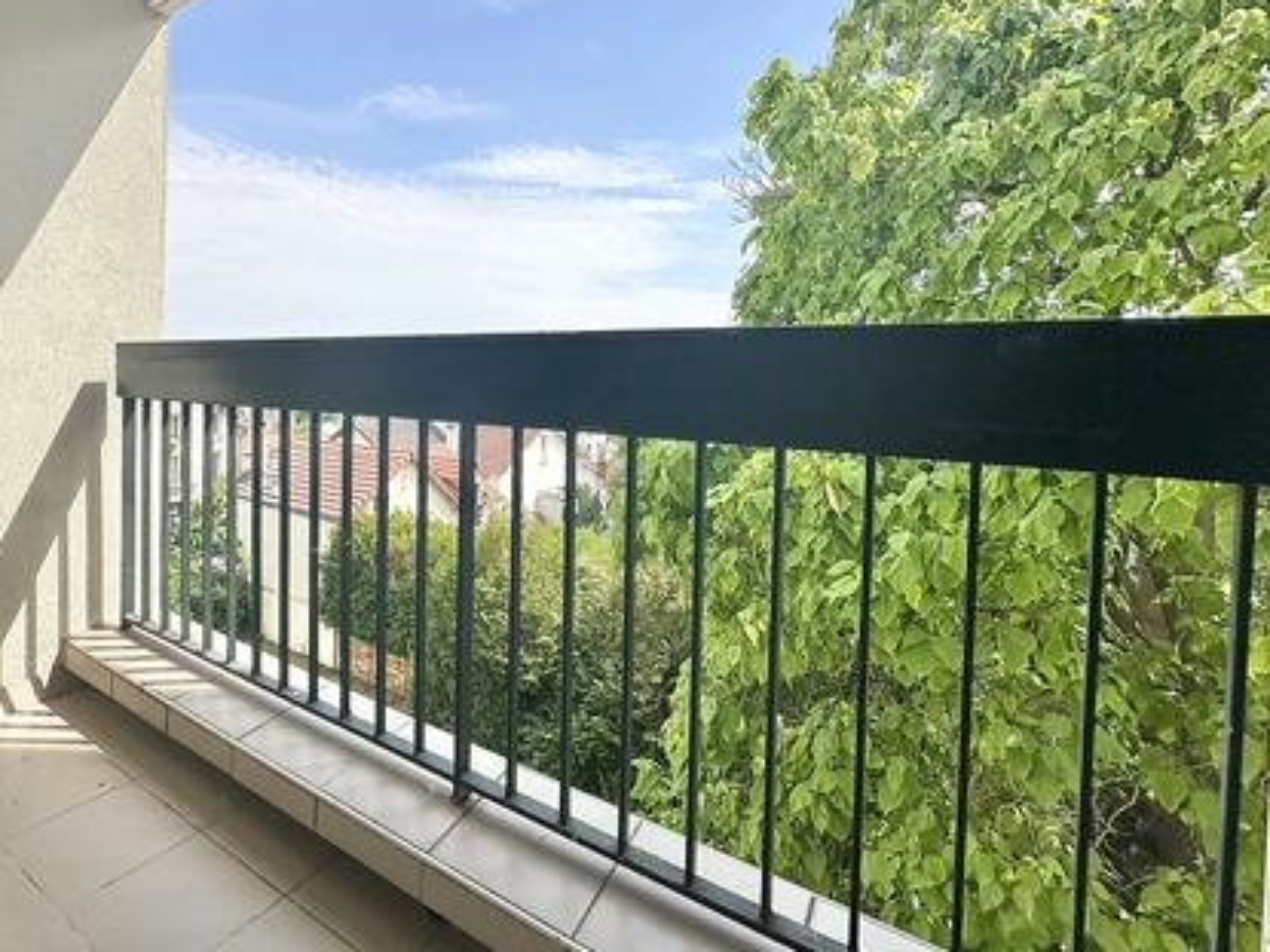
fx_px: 660
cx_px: 470
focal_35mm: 18
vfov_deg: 70.9
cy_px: 389
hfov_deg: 85.9
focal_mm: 2.22
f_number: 2.2
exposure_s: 1/2506
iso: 50
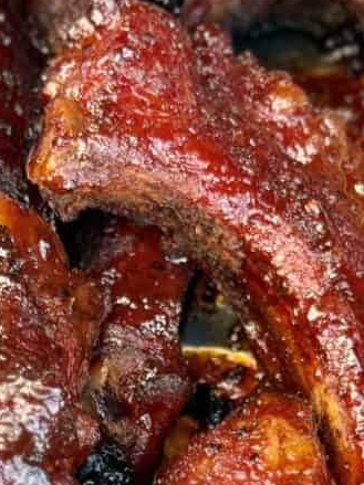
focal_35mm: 112
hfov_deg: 13.2
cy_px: 314
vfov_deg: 17.5
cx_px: 285
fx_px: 1571
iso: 80
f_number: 1.78
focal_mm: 6.76
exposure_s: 1/121
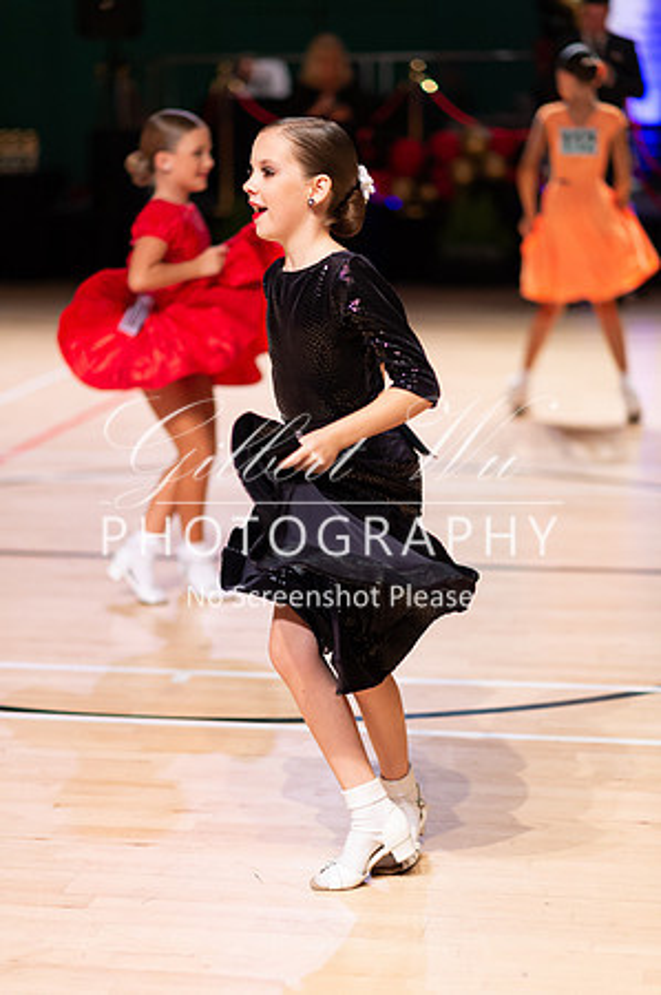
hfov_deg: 16.0
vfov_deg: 23.9
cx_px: 330
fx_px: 2346
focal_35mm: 85
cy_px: 498
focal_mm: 85
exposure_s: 1/1000
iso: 3200
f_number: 1.8
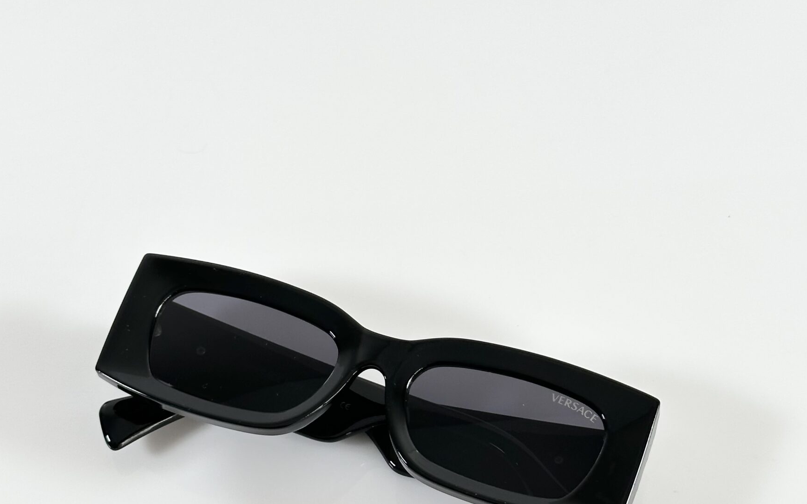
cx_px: 385
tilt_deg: -57.5
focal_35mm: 75
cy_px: 350
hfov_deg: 27.5
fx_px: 1649
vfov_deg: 17.3
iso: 64
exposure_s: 1/121
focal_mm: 6.86
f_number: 1.78
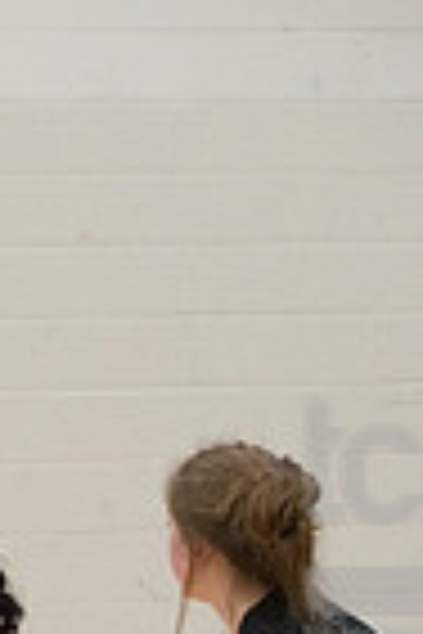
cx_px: -86
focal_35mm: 369
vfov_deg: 5.5
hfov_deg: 3.7
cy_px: 1003
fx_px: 6503
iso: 6400
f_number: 4.5
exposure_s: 1/1000
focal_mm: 116
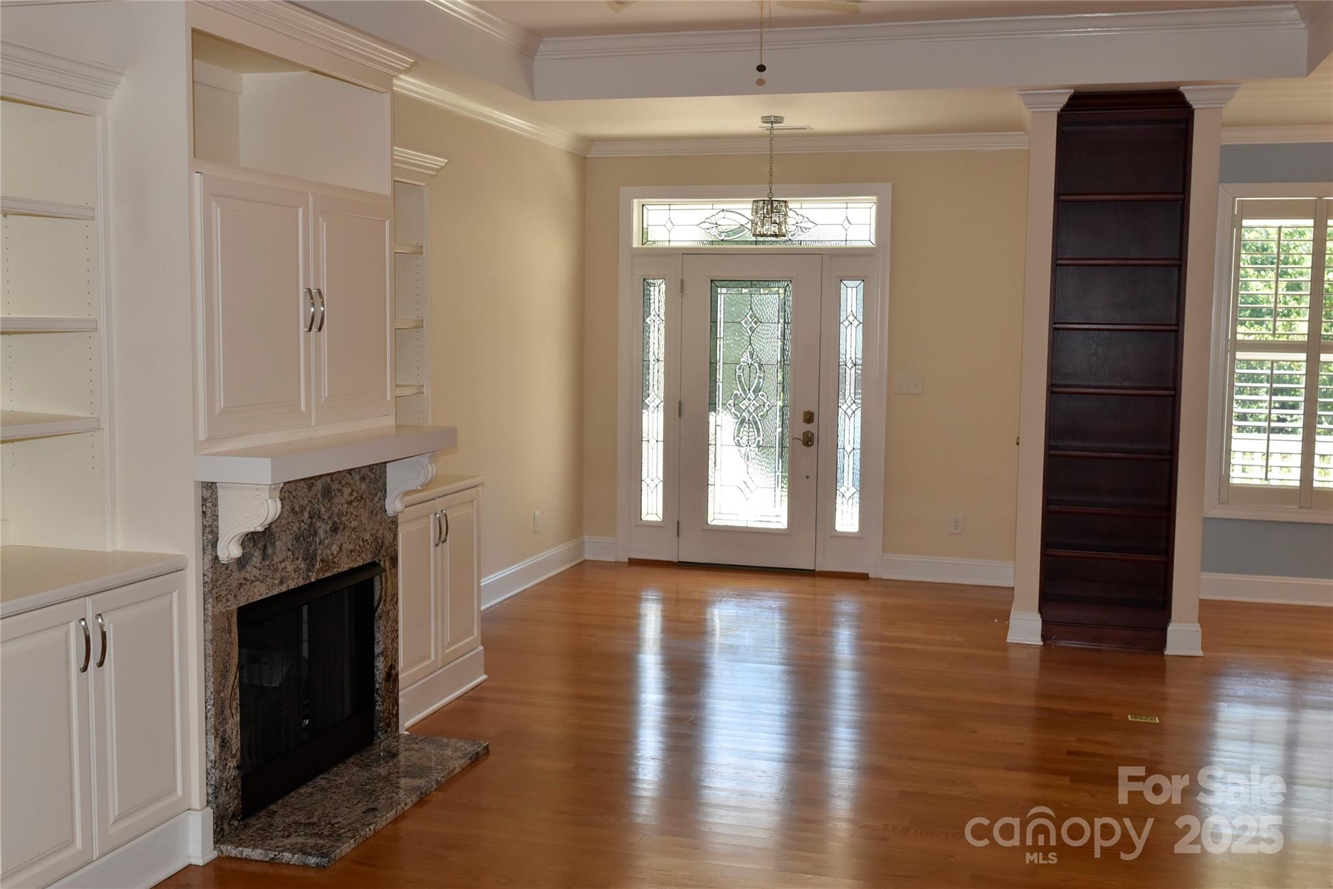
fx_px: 1333
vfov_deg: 36.9
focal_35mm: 36
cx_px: 666
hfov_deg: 53.1
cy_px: 444
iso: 640
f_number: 5
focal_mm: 24
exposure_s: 1/200
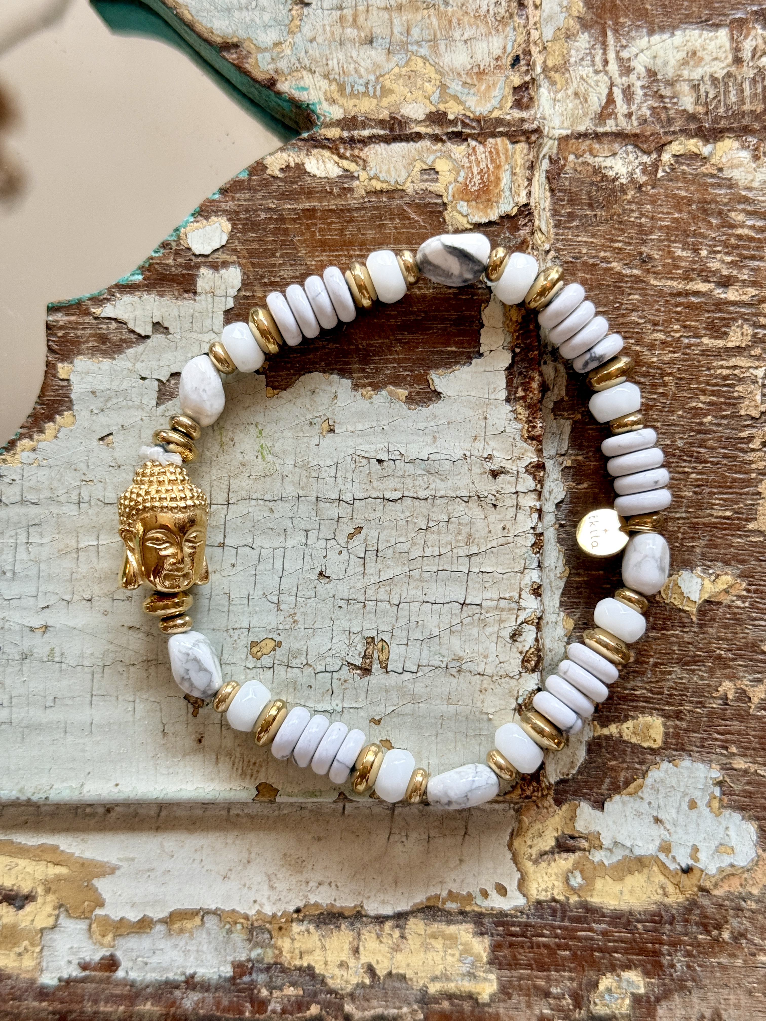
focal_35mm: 48
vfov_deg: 39.7
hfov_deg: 30.3
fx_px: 1416
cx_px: 383
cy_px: 510
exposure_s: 1/98
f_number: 1.78
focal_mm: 6.76
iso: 100
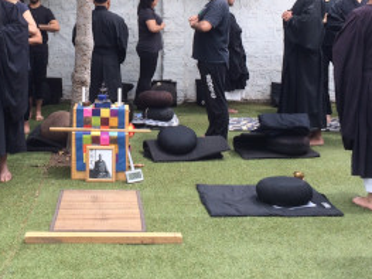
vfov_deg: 26.2
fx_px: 580
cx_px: 113
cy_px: 32
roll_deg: +1.1
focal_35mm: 54
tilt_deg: +0.2
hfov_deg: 35.1
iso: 32
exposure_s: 1/466
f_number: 2.2
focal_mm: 4.15
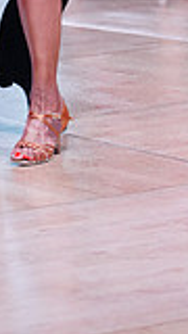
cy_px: -96
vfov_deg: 7.8
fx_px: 2419
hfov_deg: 4.4
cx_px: -18
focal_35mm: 273
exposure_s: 1/640
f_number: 2.8
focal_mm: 72
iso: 1250
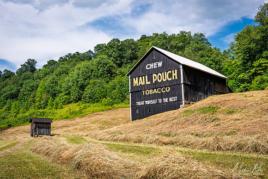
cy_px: 90
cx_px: 134
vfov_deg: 33.4
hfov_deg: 48.4
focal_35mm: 40
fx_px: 298
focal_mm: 40
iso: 100
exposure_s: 1/180
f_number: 11
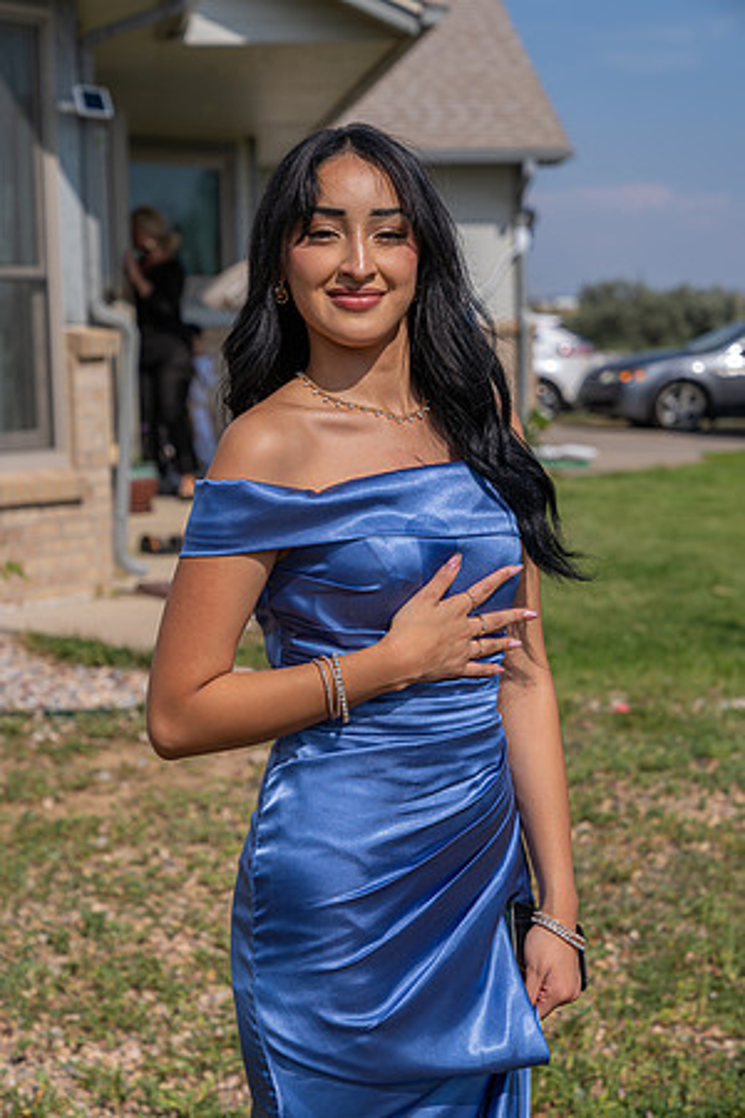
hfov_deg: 19.5
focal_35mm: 70
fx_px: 2173
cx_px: 372
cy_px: 559
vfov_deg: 28.8
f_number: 5
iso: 100
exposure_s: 1/1000
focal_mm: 70
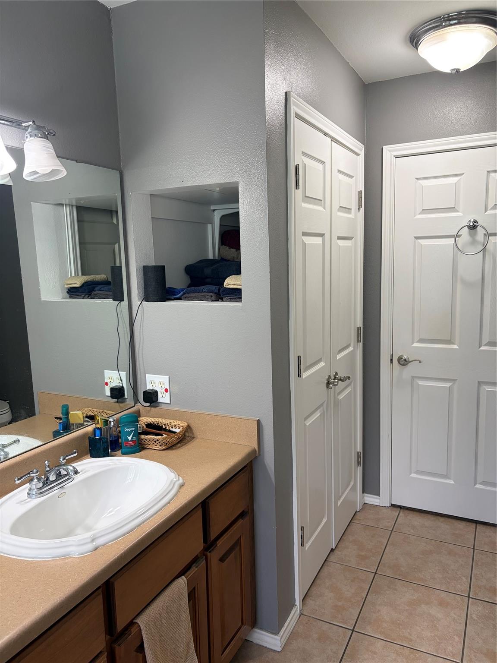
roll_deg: +1.1
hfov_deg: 53.1
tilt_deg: -9.5
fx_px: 498
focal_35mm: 26
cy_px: 332
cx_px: 248
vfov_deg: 67.3
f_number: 1.6
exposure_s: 1/120
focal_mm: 5.96
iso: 100
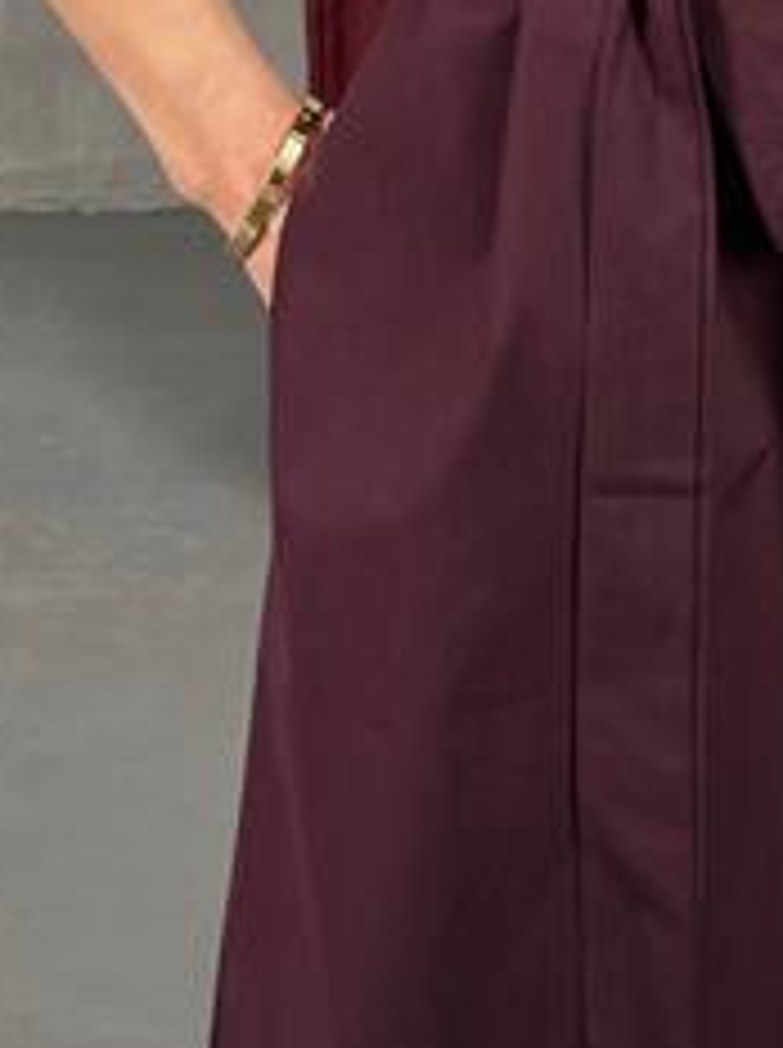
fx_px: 2934
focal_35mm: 97
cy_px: -801
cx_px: 907
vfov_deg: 17.0
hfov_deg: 14.8
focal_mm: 6.76
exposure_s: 1/121
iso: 125
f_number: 1.78
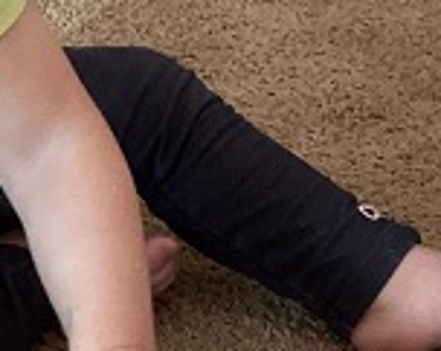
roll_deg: +2.8
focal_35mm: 133
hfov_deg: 14.5
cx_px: 116
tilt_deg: -32.1
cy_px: 302
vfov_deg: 11.5
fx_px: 1733
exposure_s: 1/60
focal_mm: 3.3
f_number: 2.4
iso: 200
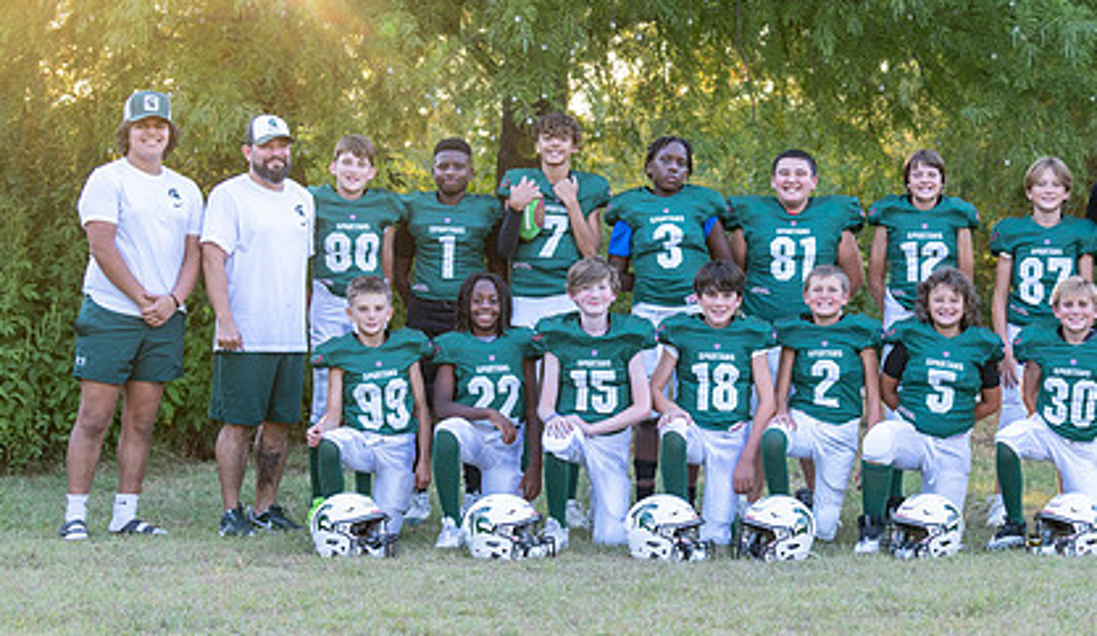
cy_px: 349
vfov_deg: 11.8
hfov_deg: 20.1
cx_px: 733
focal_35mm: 105
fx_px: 3078
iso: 640
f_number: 4
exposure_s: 1/320
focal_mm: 70
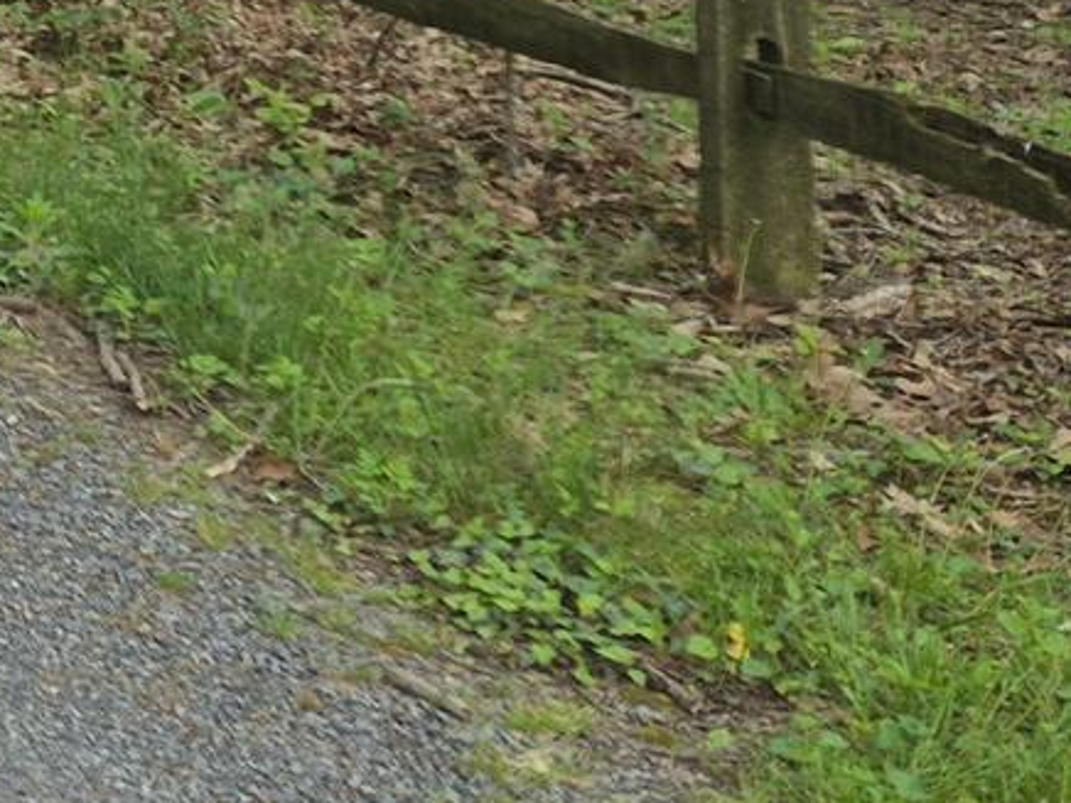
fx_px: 3341
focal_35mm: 108
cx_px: -1059
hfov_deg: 14.9
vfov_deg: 12.7
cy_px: -548
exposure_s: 1/323
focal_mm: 5.4
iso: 25
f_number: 1.8
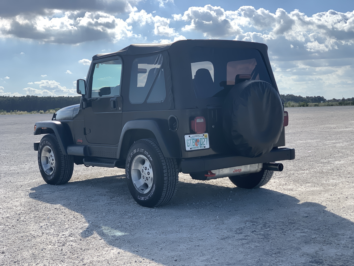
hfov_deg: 36.8
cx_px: 177
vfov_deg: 28.0
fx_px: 532
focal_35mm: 52
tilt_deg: -2.3
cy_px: 133
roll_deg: +0.7
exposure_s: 1/1845
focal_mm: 6
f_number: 2.4
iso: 16
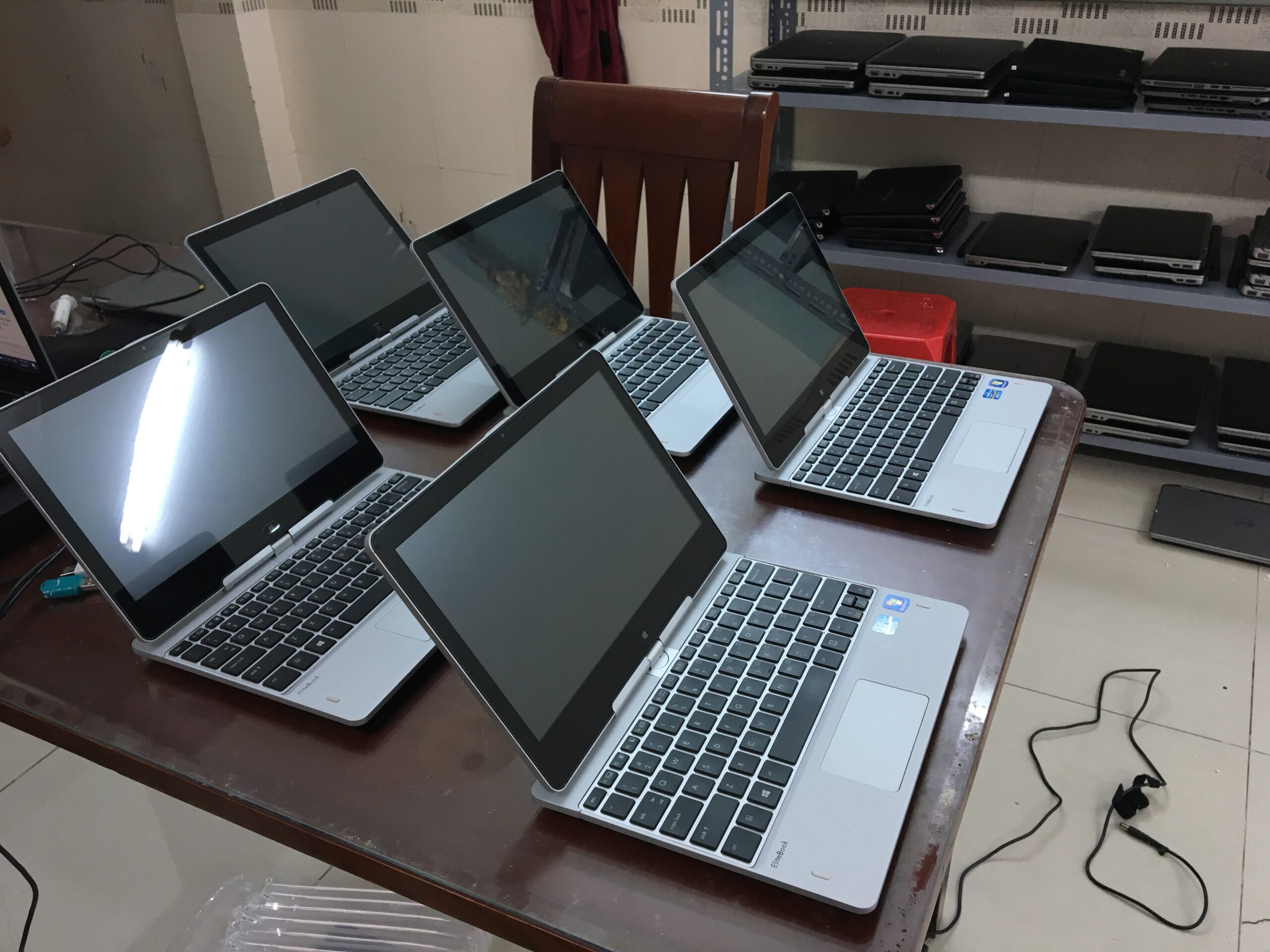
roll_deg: +2.5
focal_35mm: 29
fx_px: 1064
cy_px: 476
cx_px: 635
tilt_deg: -31.4
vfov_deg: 48.2
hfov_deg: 61.7
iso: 64
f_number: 2.2
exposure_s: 1/33
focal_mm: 4.15
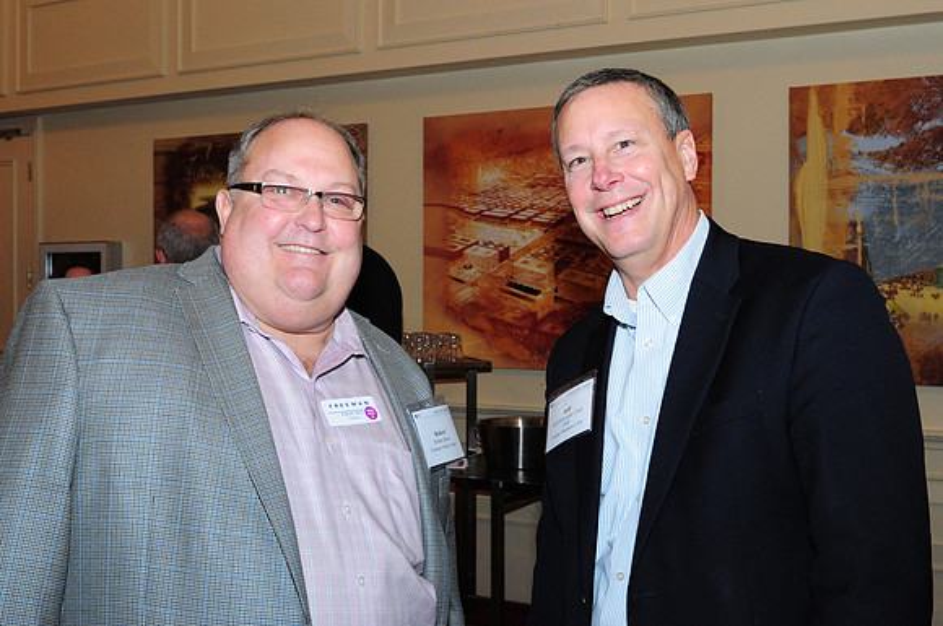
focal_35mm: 48
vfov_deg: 28.0
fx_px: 1256
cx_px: 472
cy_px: 313
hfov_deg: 41.2
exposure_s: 1/60
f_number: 7.1
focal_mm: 32
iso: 1600
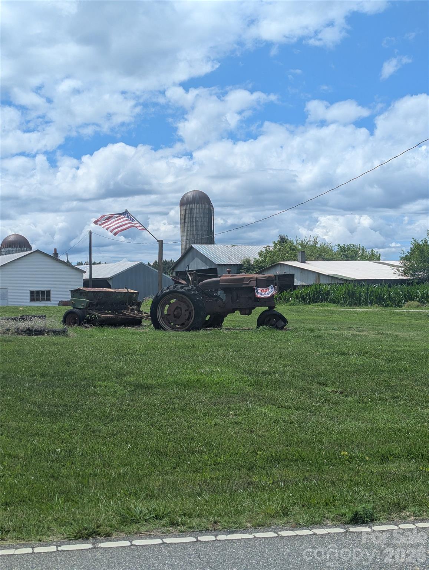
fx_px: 791
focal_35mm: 48
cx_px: 214
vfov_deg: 39.6
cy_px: 285
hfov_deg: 30.3
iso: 47
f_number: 1.85
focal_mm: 6.81
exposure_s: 1/3300
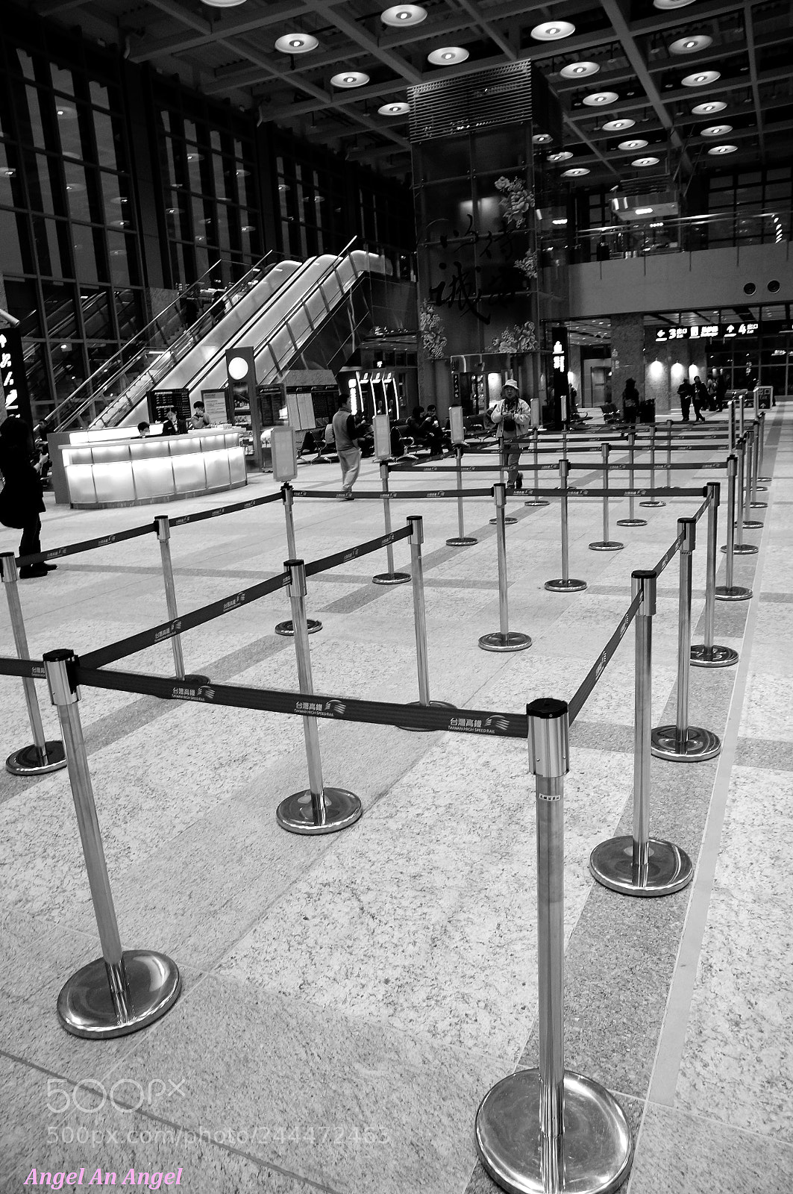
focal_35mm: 24
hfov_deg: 53.0
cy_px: 597
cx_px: 396
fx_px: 795
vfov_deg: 73.8
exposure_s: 1/25
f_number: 5.6
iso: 800
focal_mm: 16
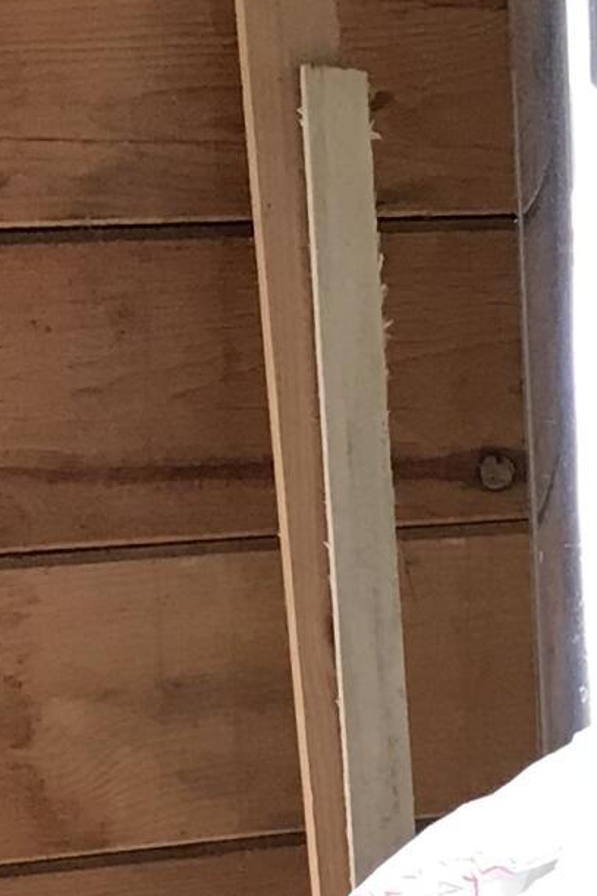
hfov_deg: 8.8
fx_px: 3559
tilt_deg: -21.2
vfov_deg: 14.0
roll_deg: -2.6
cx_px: 1392
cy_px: 1051
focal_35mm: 143
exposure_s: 1/24
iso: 40
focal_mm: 3.99
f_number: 1.8
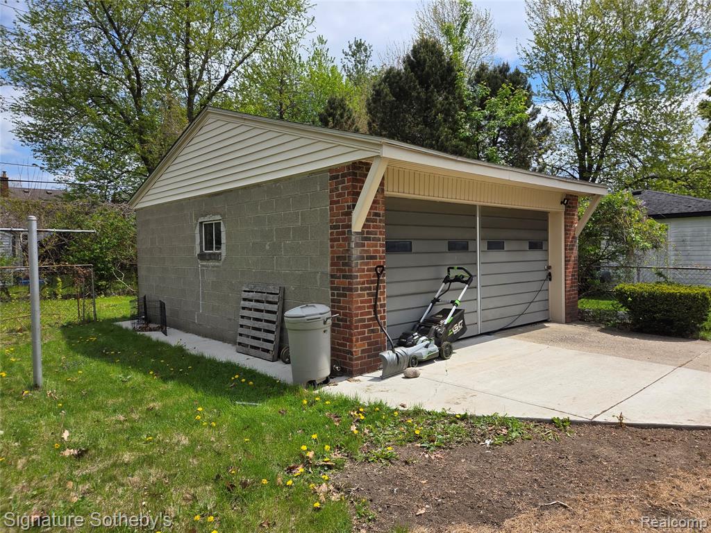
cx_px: 356
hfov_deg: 73.9
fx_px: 472
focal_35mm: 23
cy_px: 266
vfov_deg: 58.9
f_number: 1.8
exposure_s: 1/5699
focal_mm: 5.4
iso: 80
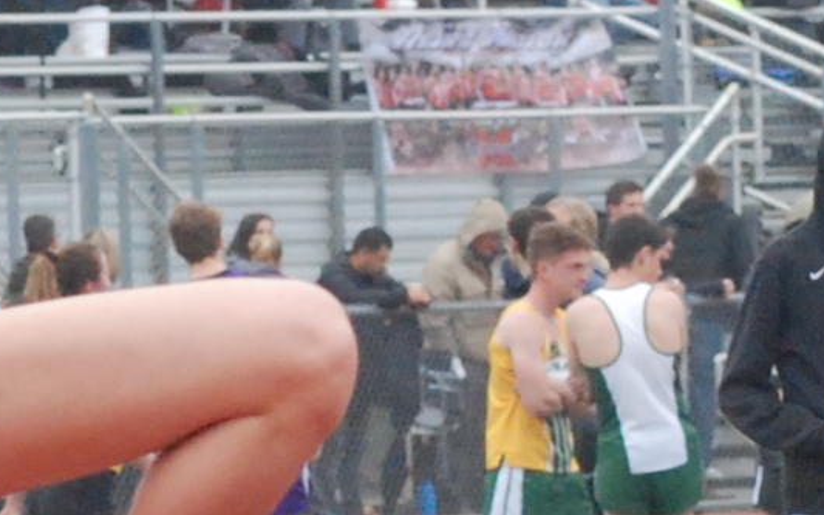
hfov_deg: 2.6
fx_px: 17963
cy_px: 616
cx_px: 224
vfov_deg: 1.6
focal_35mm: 800
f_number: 7.1
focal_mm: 72
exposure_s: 1/800
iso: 1000
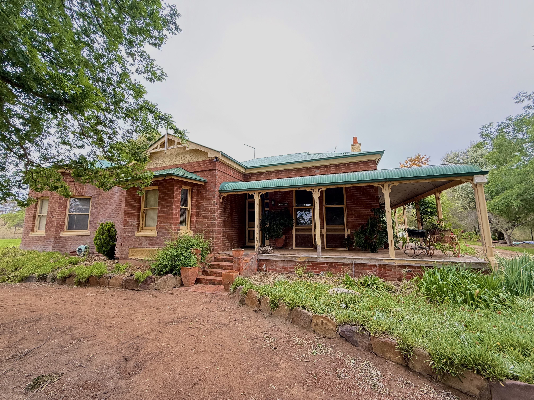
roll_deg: +0.2
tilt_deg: +7.5
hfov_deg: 102.1
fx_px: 216
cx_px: 267
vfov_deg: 85.7
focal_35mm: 14
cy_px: 200
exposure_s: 1/99
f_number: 2.2
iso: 160
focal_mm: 2.22
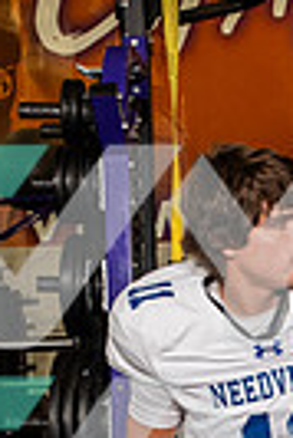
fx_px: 1485
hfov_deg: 11.1
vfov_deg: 16.3
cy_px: 481
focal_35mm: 122
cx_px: 342
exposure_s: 1/320
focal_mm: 36
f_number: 7.1
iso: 800
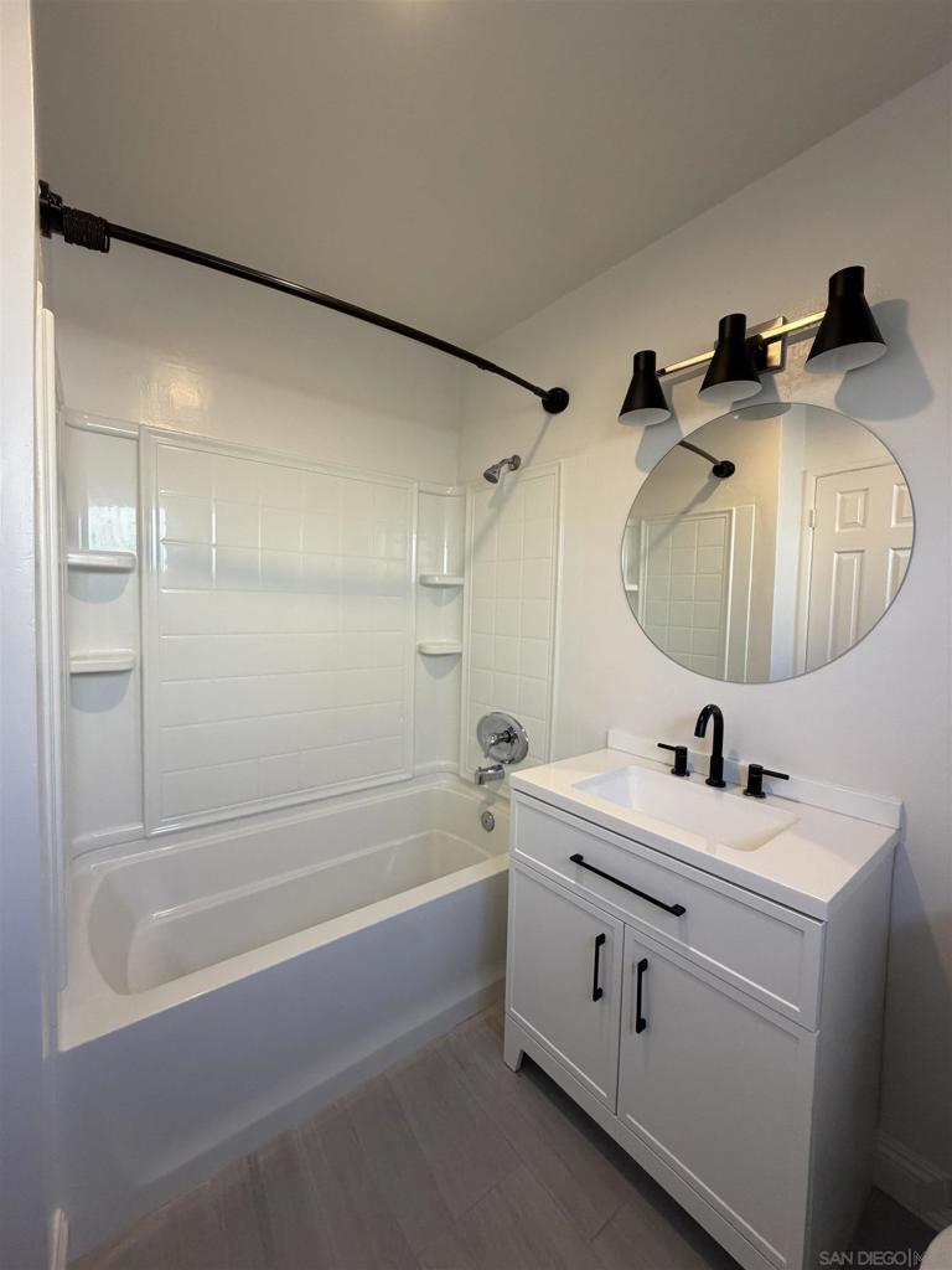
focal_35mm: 14
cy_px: 635
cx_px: 476
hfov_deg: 85.7
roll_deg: -1.1
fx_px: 513
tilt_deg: -3.3
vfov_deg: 102.1
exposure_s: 1/121
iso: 320
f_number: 2.2
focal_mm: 2.22
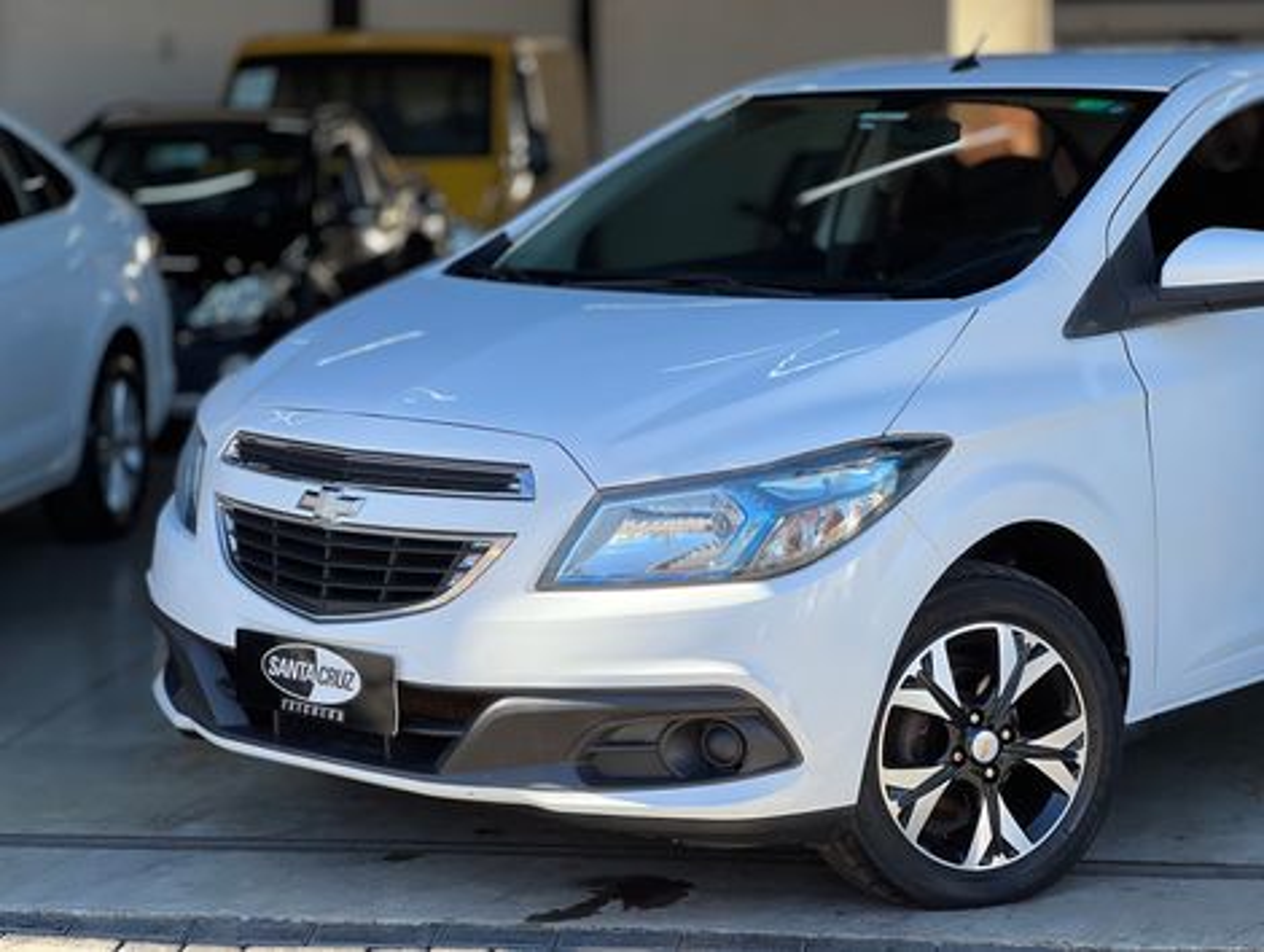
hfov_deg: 25.3
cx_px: 632
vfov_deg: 19.2
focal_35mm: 77
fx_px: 2816
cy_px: 476
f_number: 2.8
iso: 25
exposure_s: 1/121
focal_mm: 9
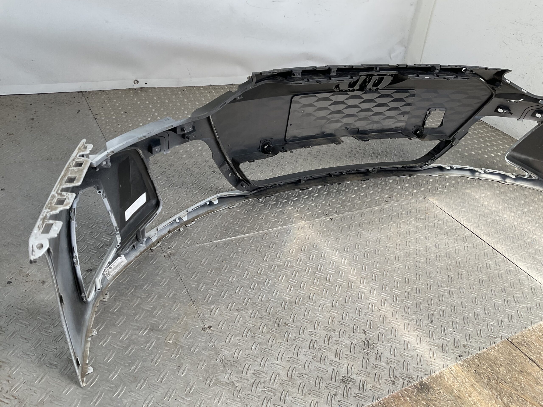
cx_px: 272
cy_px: 204
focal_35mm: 29
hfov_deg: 61.7
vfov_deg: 48.2
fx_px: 455
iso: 16
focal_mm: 3
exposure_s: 1/268
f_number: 1.8
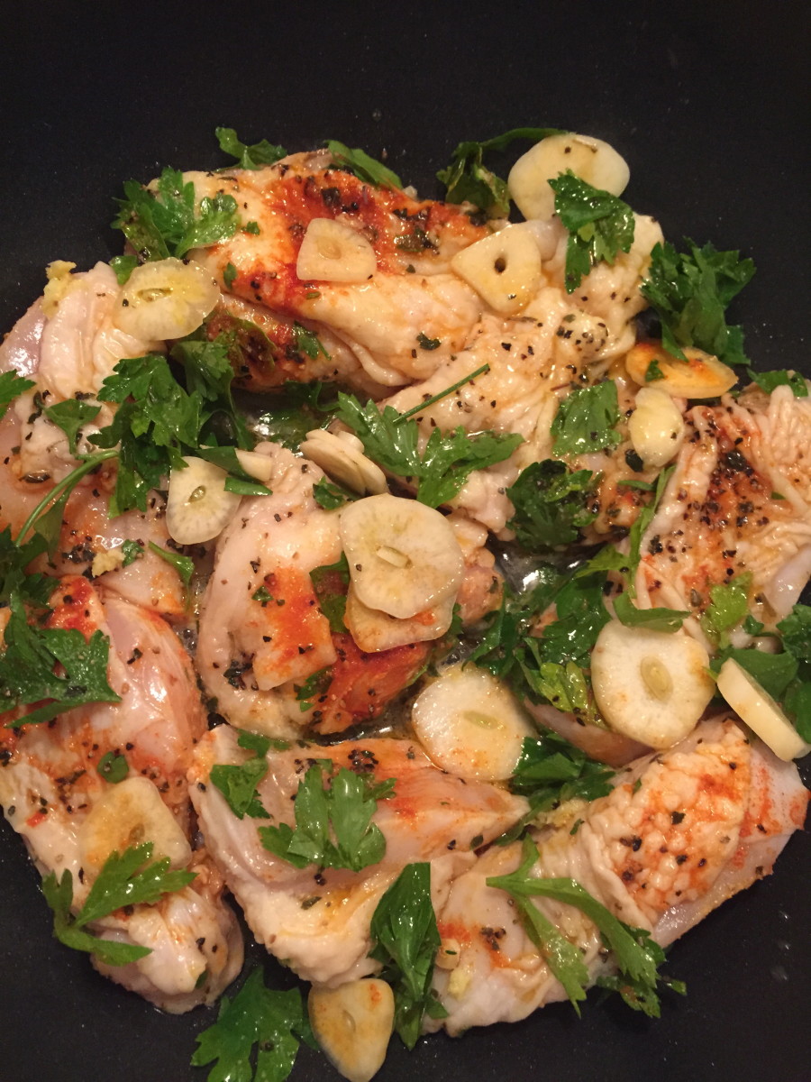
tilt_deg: -74.9
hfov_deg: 48.2
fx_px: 906
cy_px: 541
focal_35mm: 29
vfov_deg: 61.7
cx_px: 406
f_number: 2.2
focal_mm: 4.15
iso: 250
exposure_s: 1/20
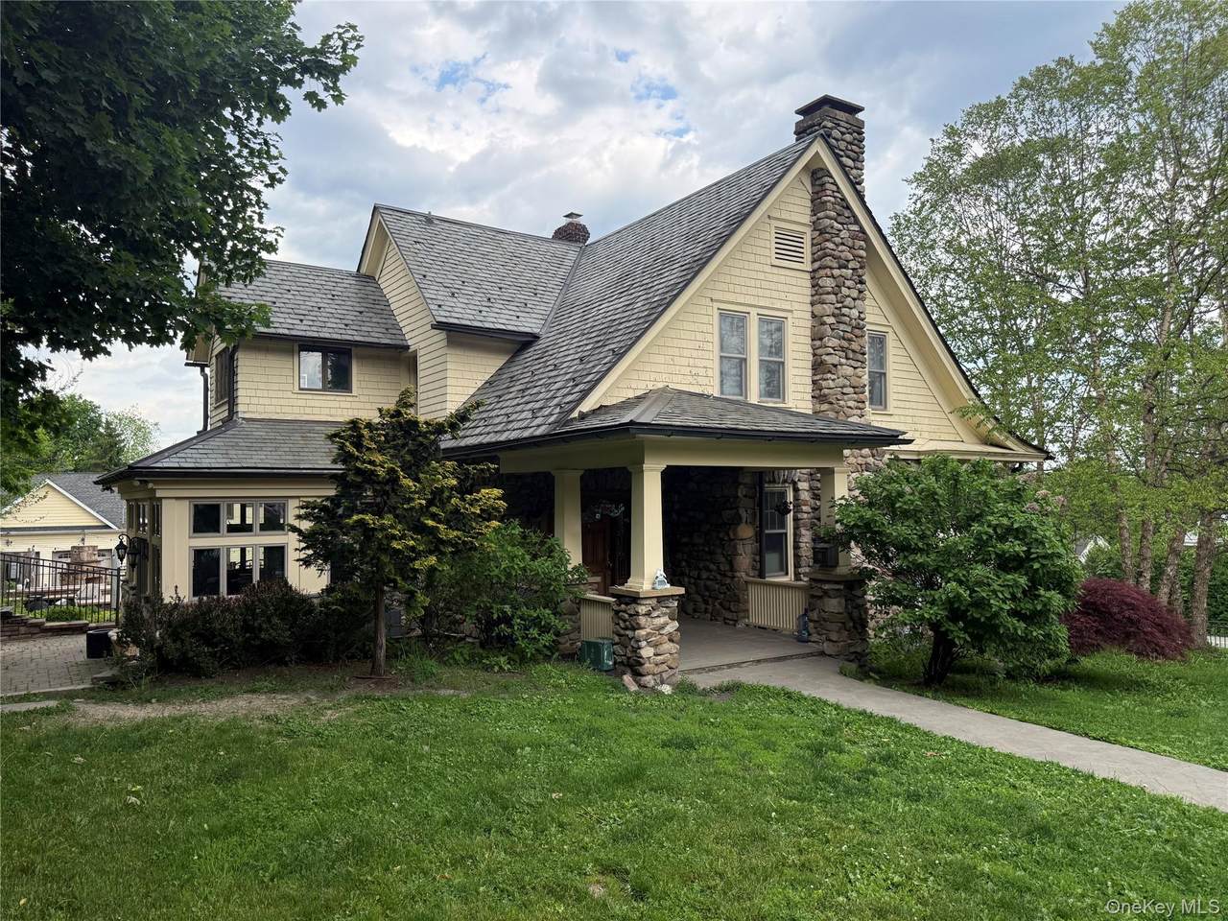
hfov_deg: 71.6
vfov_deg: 56.8
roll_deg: +0.0
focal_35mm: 24
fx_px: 851
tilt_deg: +2.6
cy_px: 460
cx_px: 614
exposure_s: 1/1337
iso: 100
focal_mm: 6.76
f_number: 1.78
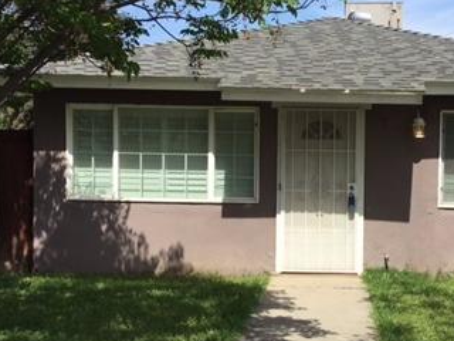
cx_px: 311
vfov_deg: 23.6
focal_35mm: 62
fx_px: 813
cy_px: 203
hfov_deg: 30.9
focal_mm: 3.3
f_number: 2.4
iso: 25
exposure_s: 1/1314
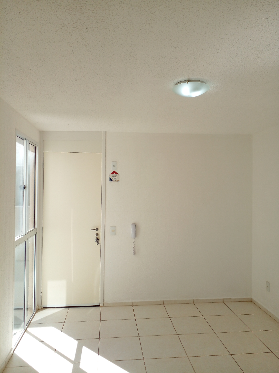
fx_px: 290
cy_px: 186
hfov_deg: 51.4
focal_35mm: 27
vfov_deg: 65.3
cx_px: 140
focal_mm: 3.6
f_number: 1.9
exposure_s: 1/400
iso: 40
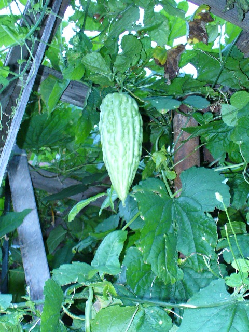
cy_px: 166
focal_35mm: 50
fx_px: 480
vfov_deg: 38.2
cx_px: 124
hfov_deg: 29.1
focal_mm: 6.1
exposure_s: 1/30
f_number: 2.8
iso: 200
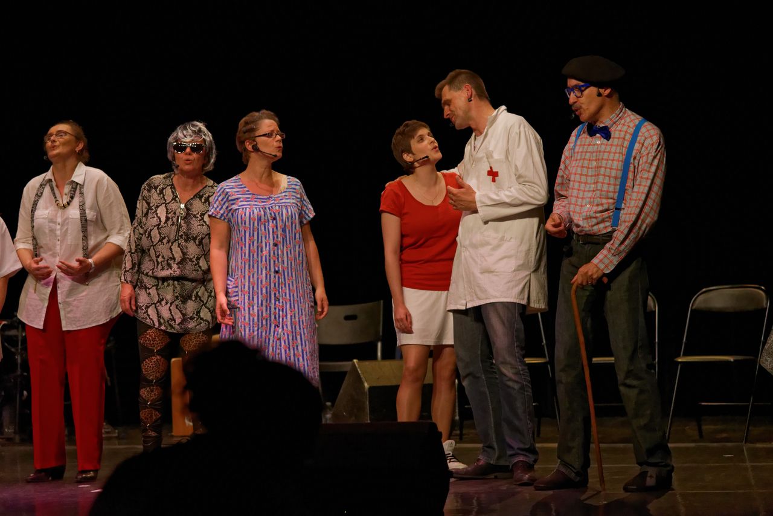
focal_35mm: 120
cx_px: 386
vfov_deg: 11.4
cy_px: 258
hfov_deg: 17.1
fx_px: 2577
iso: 3200
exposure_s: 1/1000
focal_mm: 120
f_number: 4
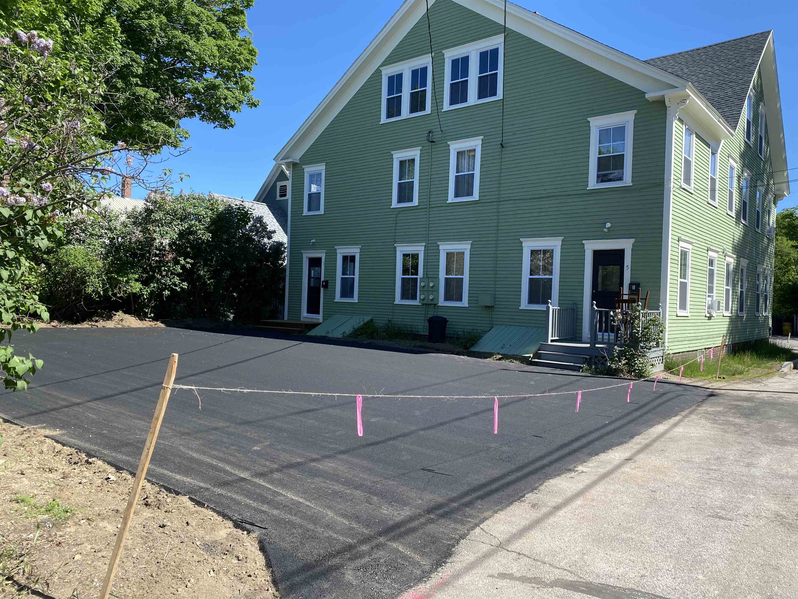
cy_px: 300
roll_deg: -1.9
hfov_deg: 67.3
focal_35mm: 26
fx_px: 599
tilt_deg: -0.4
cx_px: 399
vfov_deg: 53.1
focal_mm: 4.25
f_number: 1.8
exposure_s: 1/1258
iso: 32
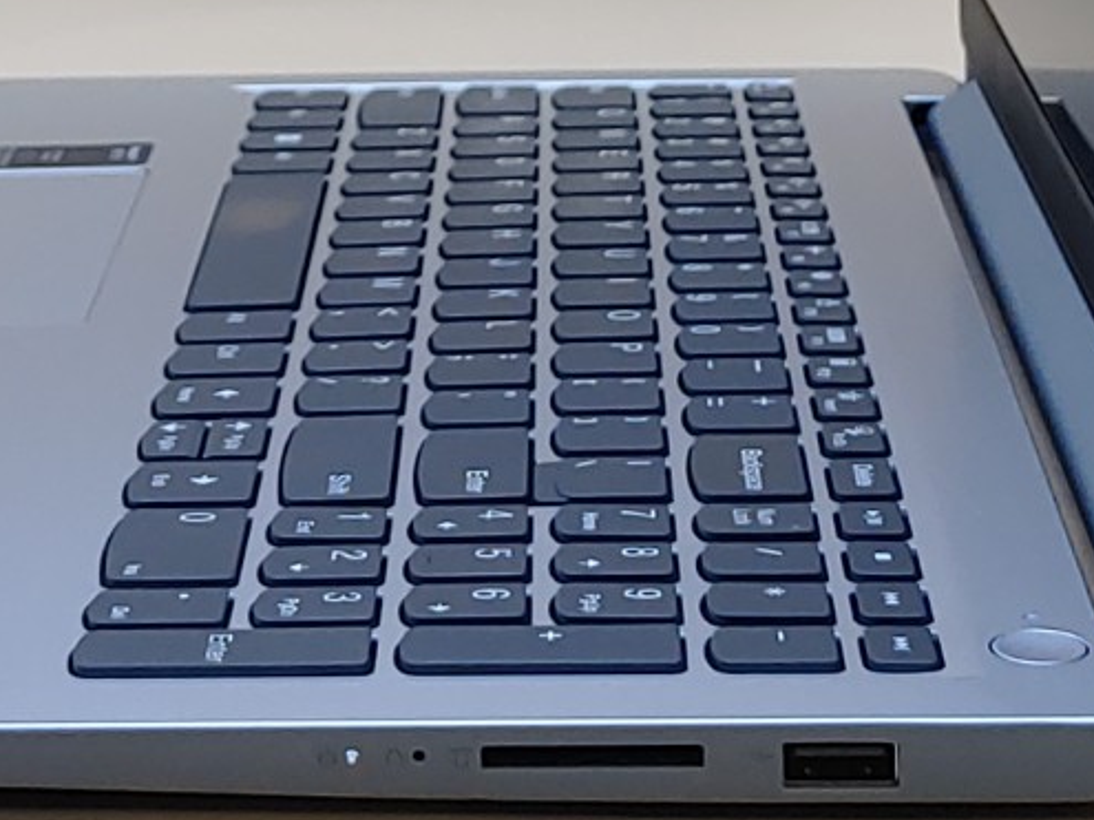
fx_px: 4044
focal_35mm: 128
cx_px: 309
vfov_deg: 11.3
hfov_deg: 15.4
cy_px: -276
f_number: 1.8
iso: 50
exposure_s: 1/120
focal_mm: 4.36
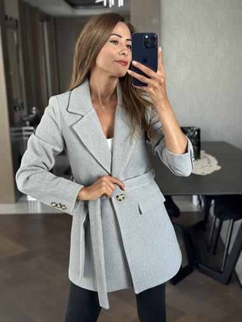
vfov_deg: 39.6
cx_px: 121
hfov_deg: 30.3
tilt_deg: -18.2
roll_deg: +2.4
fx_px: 447
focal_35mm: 48
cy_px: 161
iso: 125
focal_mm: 6.86
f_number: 1.78
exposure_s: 1/80
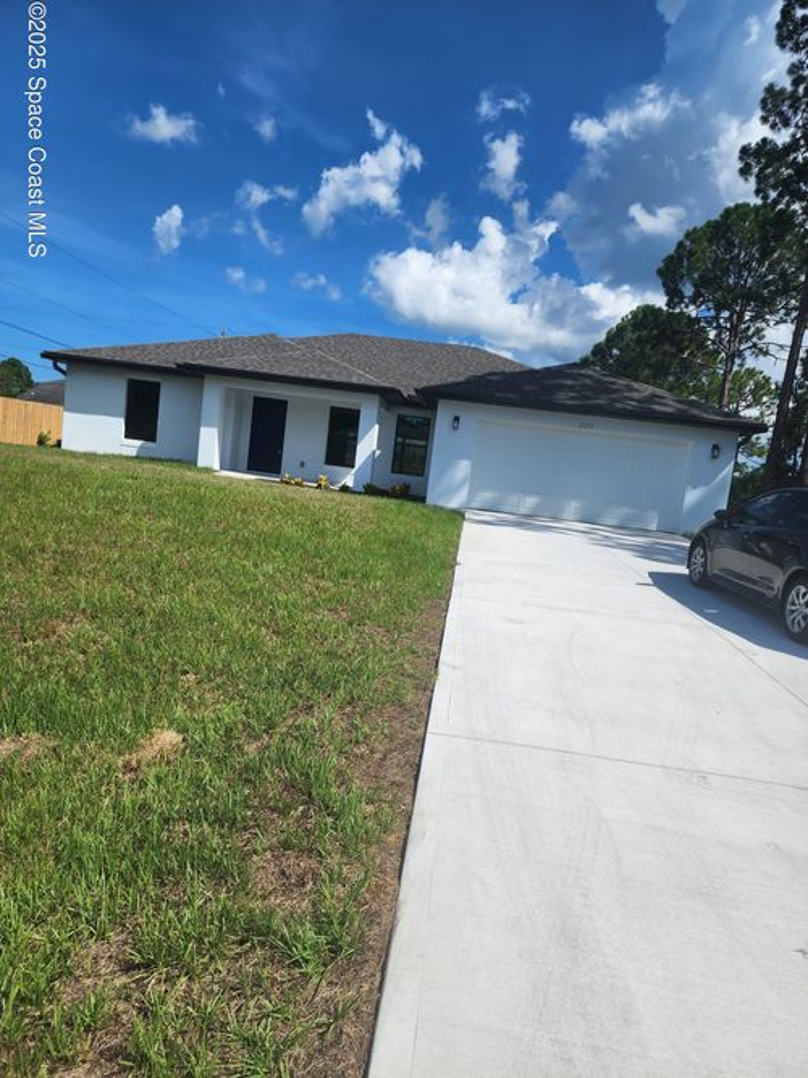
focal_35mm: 23
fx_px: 716
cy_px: 539
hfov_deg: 58.9
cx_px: 404
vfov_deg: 73.9
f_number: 1.8
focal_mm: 6.4
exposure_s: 1/1957
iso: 12
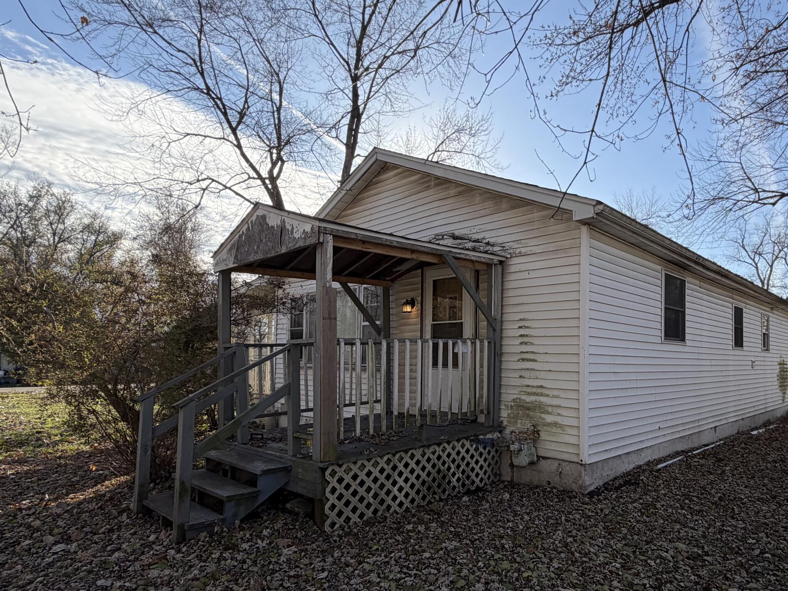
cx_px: 495
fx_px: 501
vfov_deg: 60.8
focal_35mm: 22
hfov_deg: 75.0
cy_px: 343
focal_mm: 2.22
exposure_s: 1/770
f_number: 2.2
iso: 32
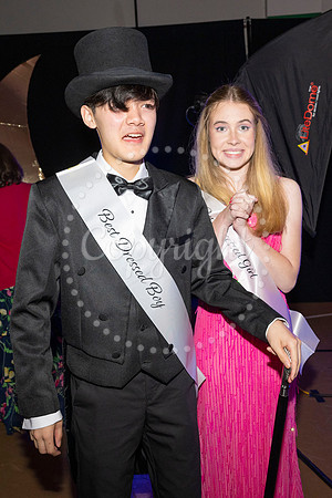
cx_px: 211
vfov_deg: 53.1
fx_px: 498
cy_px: 249
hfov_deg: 36.6
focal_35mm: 36
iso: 1000
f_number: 5.6
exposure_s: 1/100
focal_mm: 24
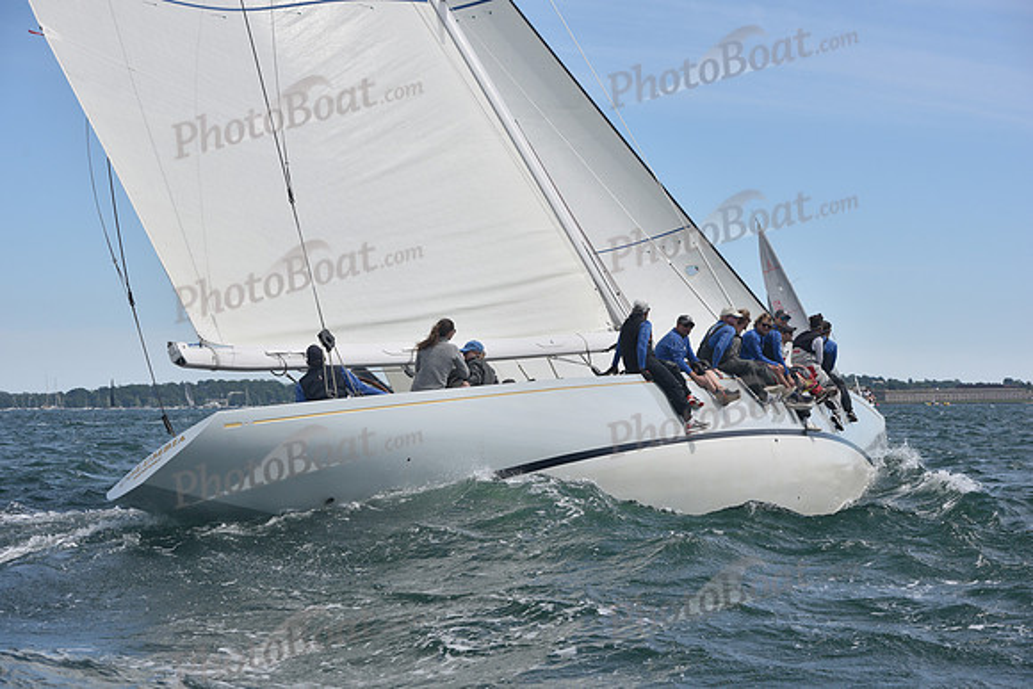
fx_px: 2009
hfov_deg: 28.8
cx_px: 516
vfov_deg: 19.5
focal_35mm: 70
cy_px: 344
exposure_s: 1/800
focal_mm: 70
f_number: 8
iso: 320
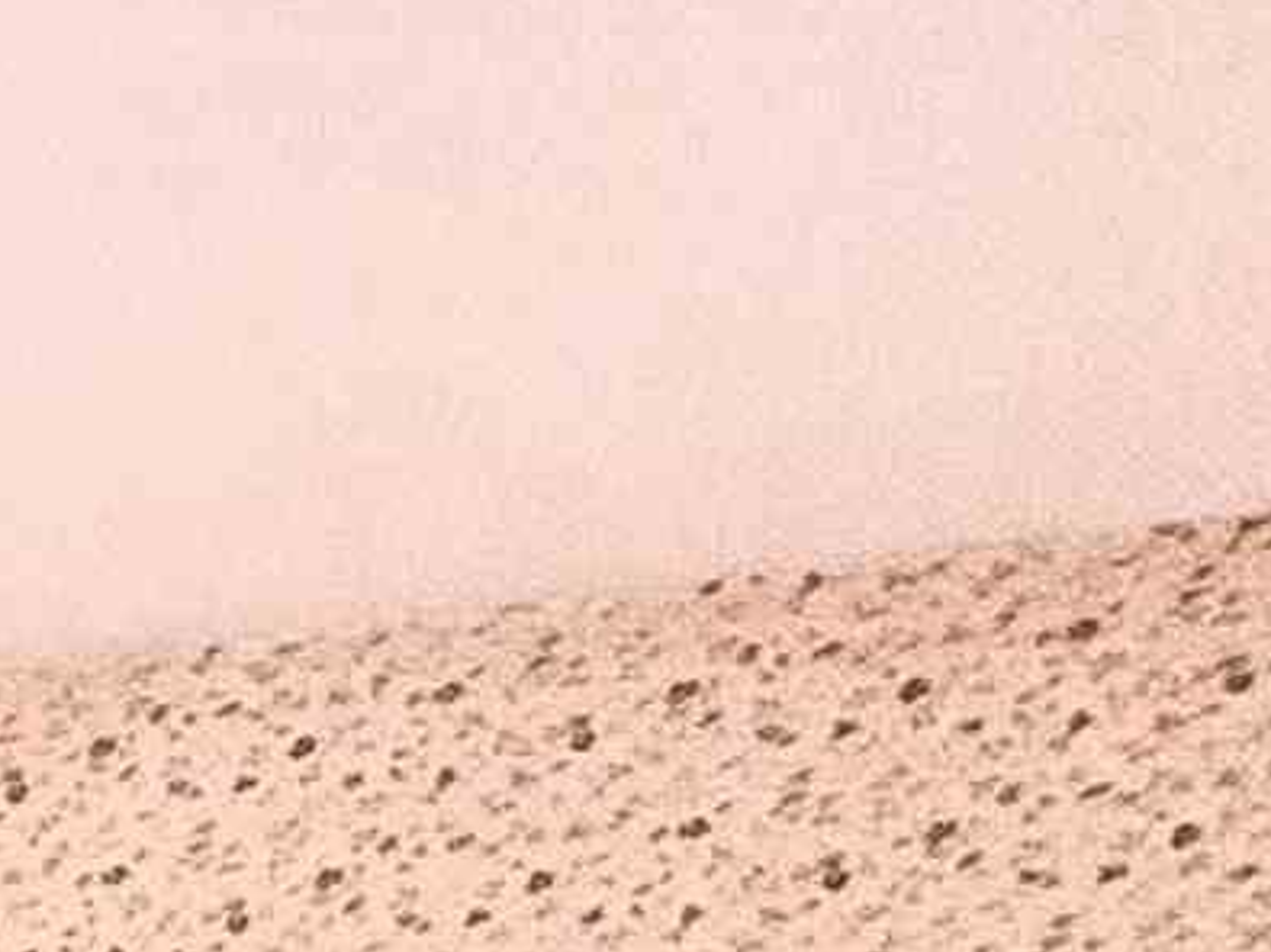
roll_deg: -4.4
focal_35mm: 109
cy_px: 3123
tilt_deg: -16.3
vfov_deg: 9.5
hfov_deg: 8.9
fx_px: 4001
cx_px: -3459
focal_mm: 2.22
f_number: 2.2
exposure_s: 1/99
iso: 100
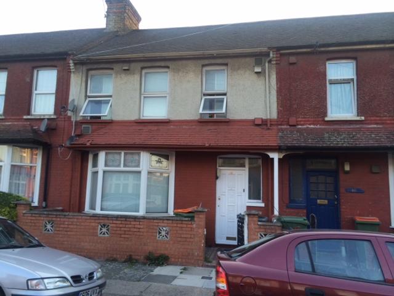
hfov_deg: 60.0
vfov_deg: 46.8
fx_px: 341
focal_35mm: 30
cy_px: 148
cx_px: 197
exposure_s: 1/120
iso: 40
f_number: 2.2
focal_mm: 4.12
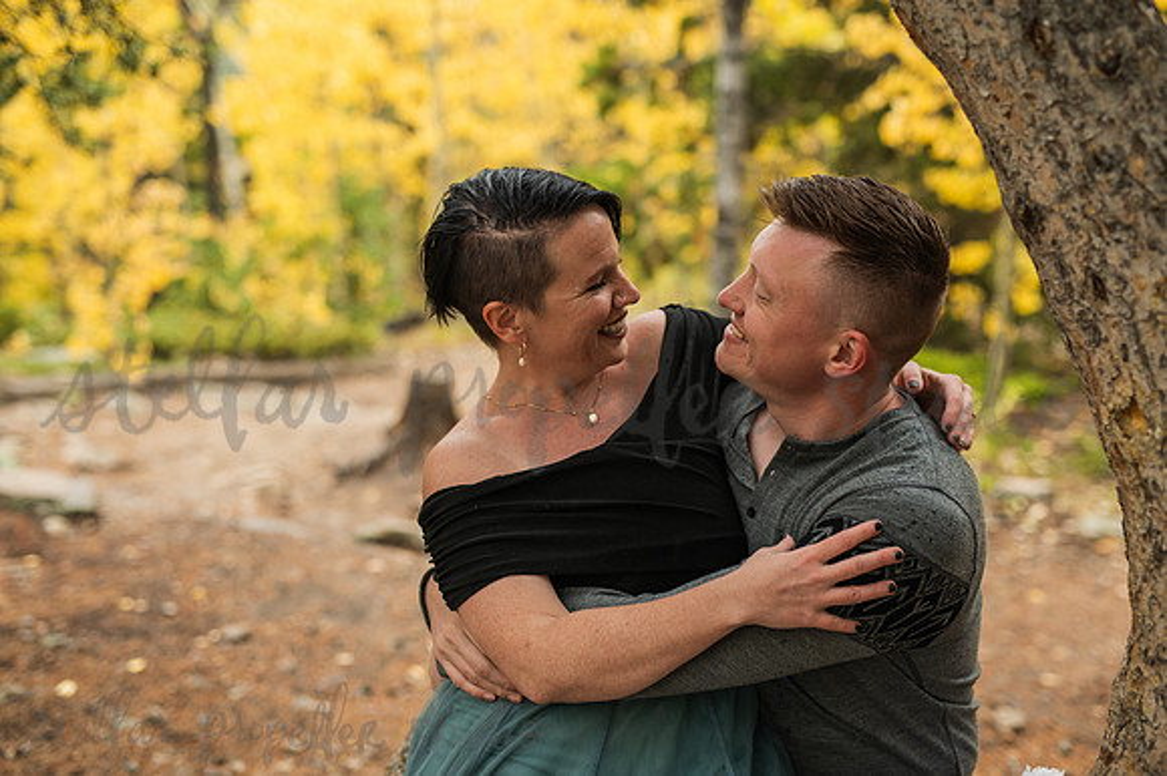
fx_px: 1620
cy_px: 388
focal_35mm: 50
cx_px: 584
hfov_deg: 39.6
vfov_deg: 27.0
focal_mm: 50
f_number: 2.5
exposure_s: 1/200
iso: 500
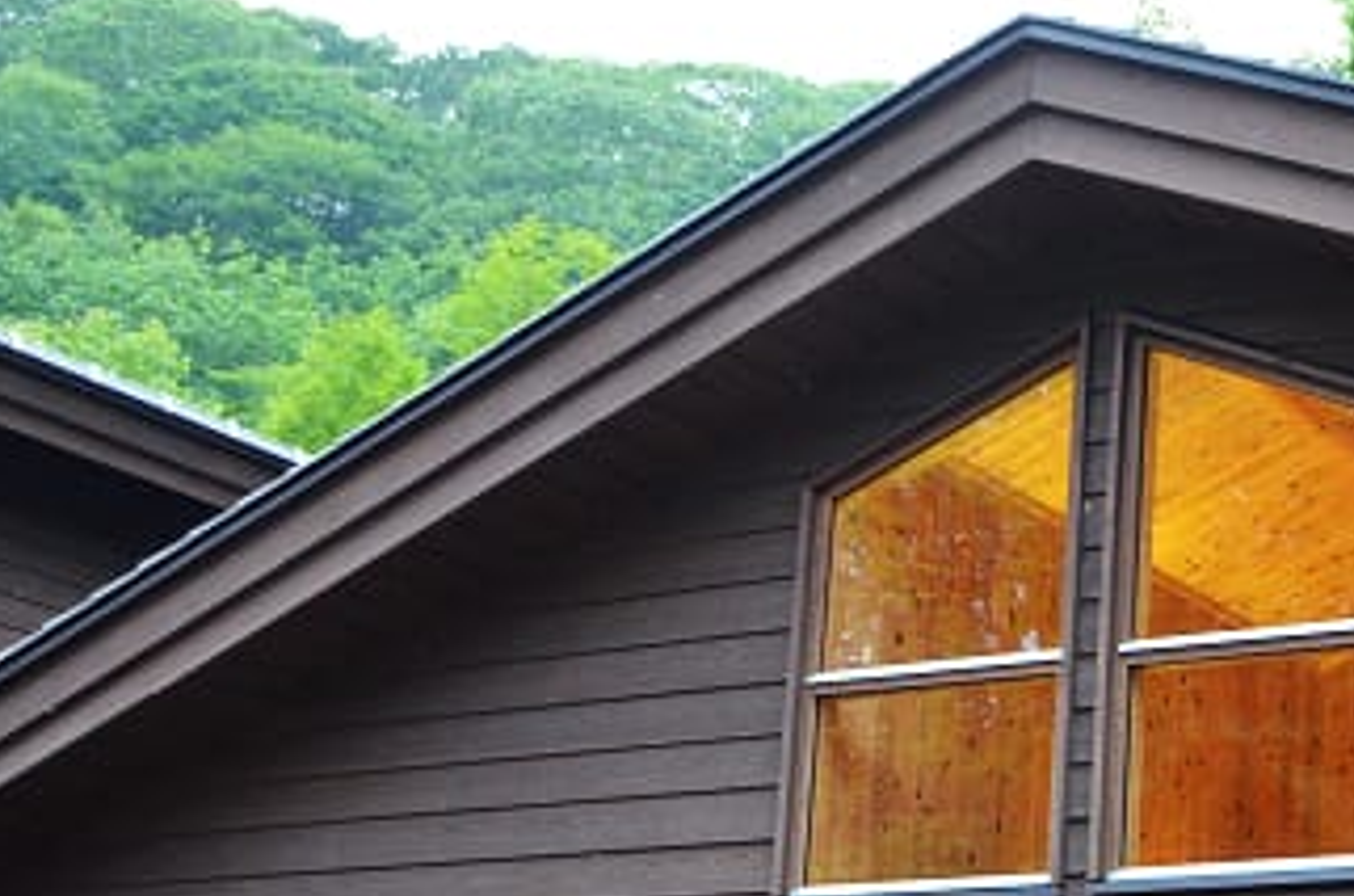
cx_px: 1310
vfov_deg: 18.1
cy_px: 774
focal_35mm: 74
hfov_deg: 26.2
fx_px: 2776
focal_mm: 25
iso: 1600
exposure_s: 1/25
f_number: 5
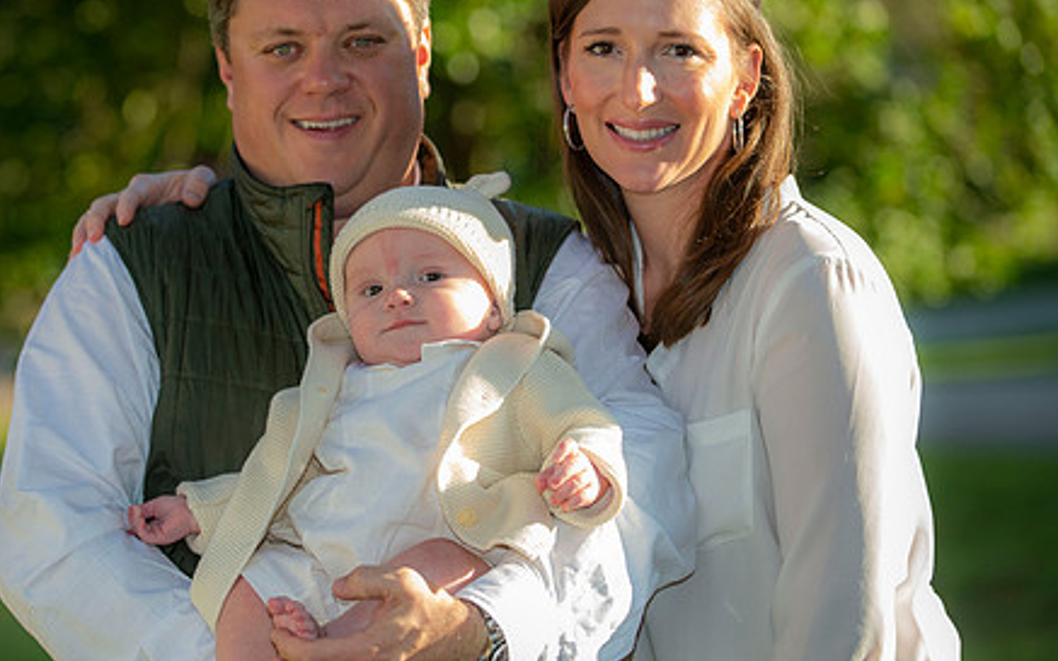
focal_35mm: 142
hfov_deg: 14.7
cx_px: 429
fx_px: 4094
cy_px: 315
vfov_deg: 9.2
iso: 100
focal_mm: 105
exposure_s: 1/250
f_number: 3.2
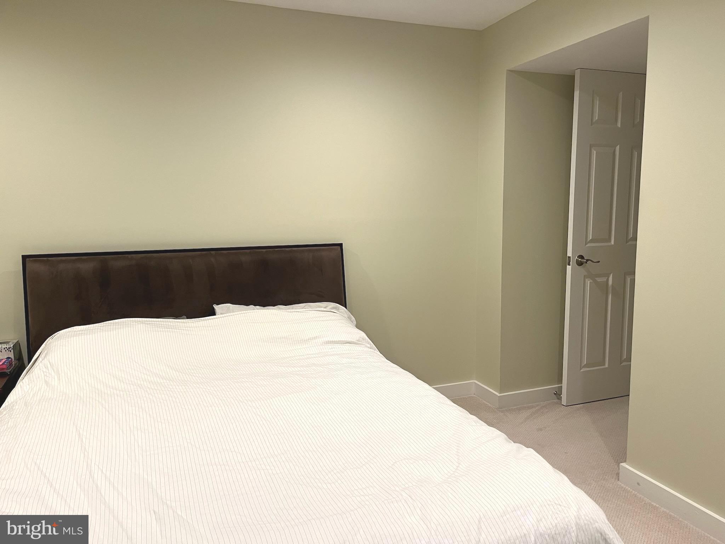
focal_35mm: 26
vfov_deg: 53.1
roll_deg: -0.1
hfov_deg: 67.3
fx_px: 545
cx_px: 362
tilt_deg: -7.3
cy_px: 272
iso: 100
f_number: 1.6
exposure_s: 1/60
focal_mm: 5.1
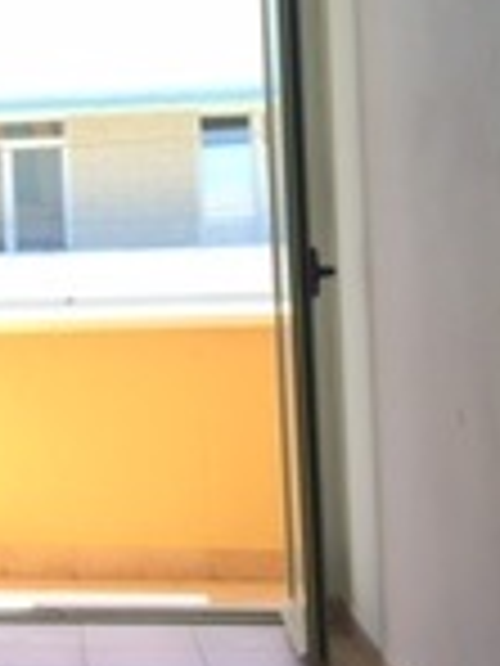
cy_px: 194
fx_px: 2407
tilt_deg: -0.3
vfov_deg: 15.7
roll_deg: +2.6
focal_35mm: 125
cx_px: -680
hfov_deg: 10.3
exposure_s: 1/187
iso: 32
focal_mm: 4.15
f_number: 2.2
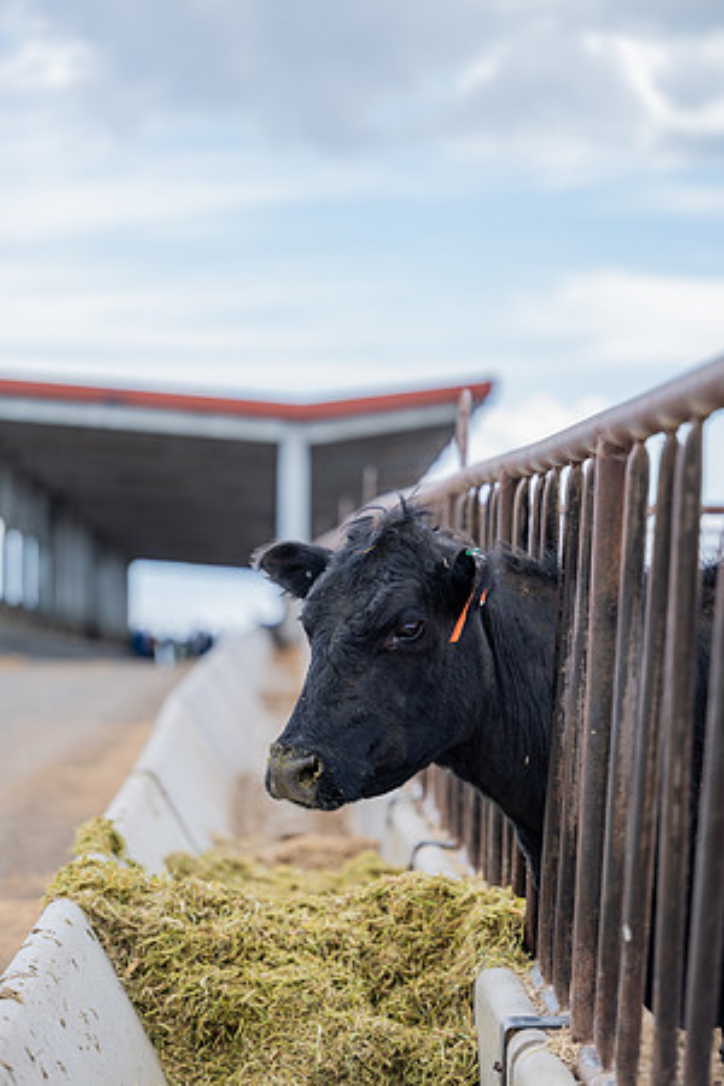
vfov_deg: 19.5
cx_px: 362
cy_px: 543
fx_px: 3167
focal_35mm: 105
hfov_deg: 13.0
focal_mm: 105
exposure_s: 1/1000
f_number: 2.8
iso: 125
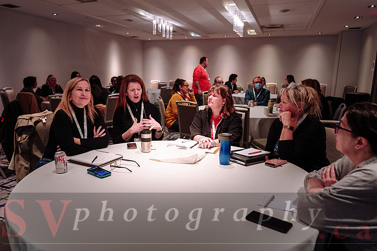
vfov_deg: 49.9
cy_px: 127
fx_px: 270
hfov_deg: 69.7
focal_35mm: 26
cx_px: 174
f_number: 2.8
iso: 1000
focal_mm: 24
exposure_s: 1/125
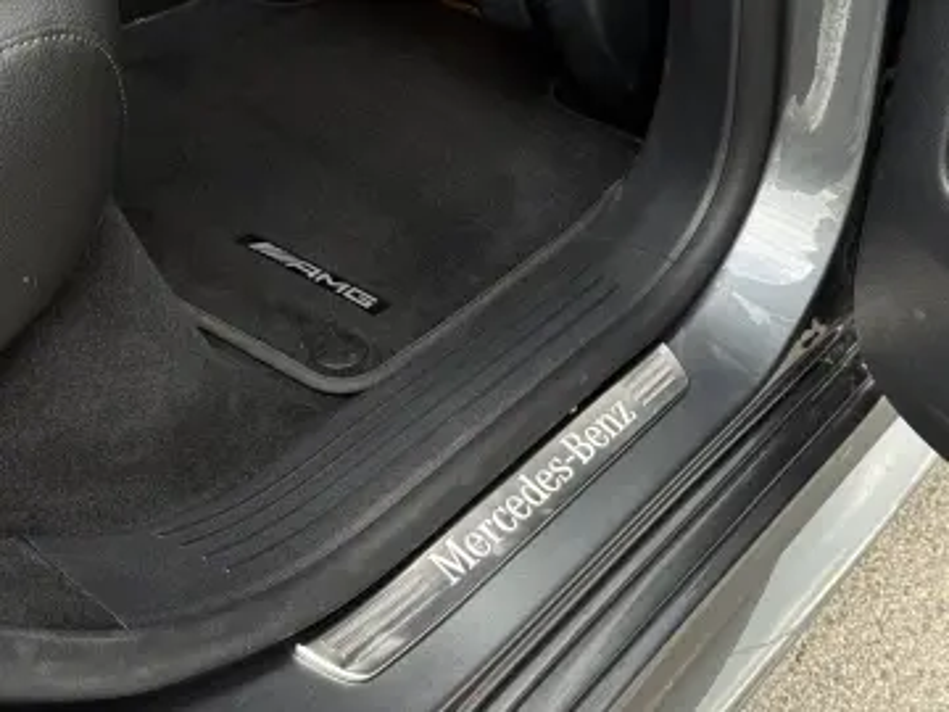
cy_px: 356
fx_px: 1316
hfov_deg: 39.7
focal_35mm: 48
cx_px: 474
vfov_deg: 30.3
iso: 64
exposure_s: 1/186
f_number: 1.78
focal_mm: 6.76
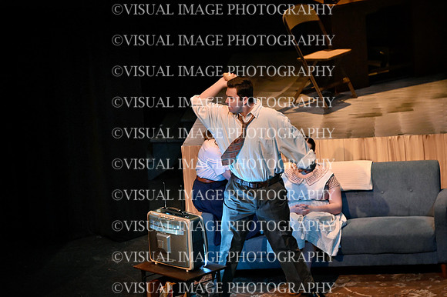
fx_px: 3971
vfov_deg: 4.3
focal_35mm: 320
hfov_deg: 6.4
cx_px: 224
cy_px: 148
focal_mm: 320
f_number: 6.3
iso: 10000
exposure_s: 1/200
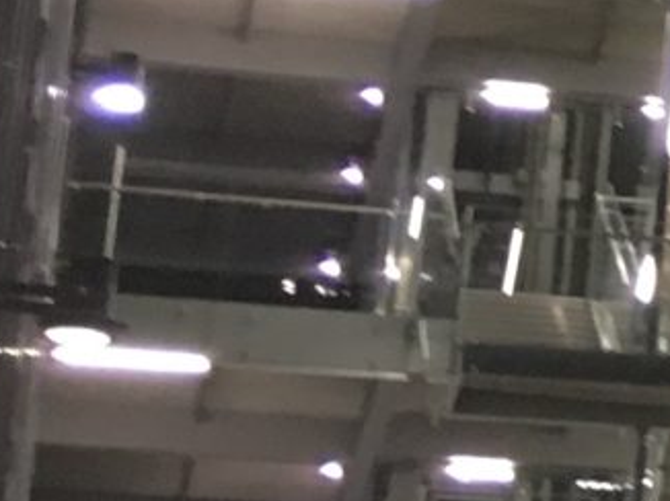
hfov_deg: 7.1
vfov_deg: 6.5
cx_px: 2435
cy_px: 90
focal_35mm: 228
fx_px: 4410
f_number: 2.2
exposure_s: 1/33
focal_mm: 4.15
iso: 125
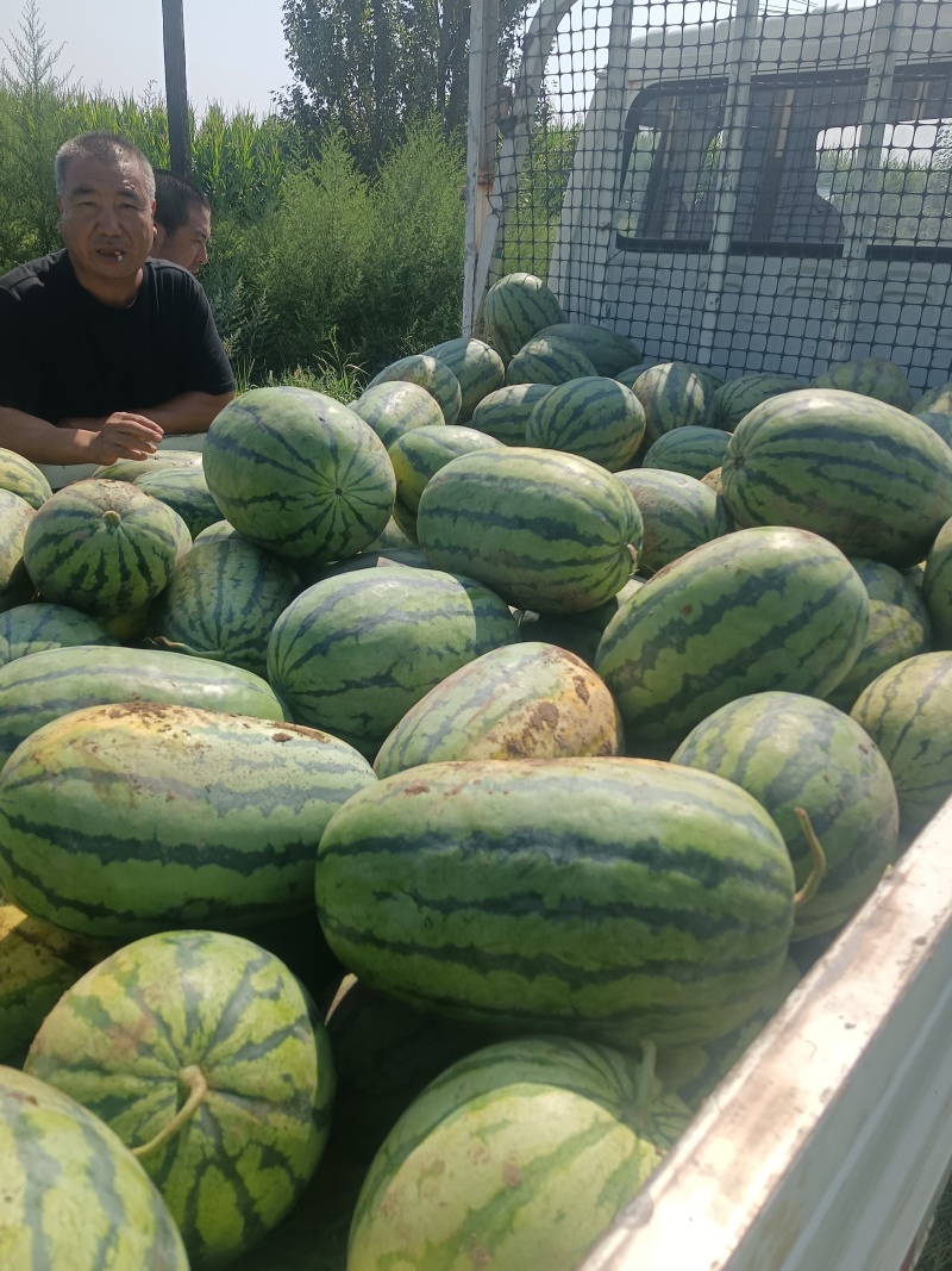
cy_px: 636
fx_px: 990
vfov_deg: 65.3
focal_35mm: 27
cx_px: 476
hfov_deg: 51.3
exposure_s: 1/1453
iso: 101
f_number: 1.9
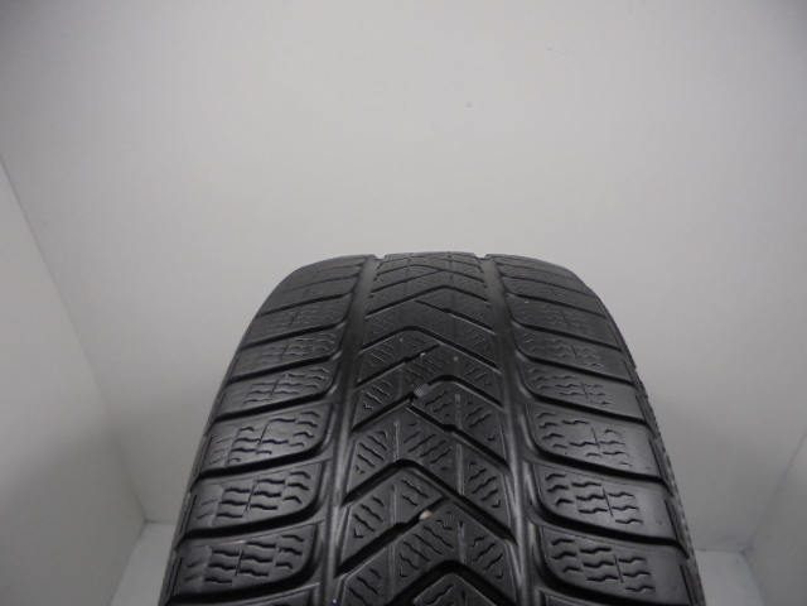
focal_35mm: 26
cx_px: 404
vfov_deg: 53.1
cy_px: 303
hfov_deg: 67.3
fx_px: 606
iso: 100
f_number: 3.5
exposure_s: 1/30
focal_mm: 4.6
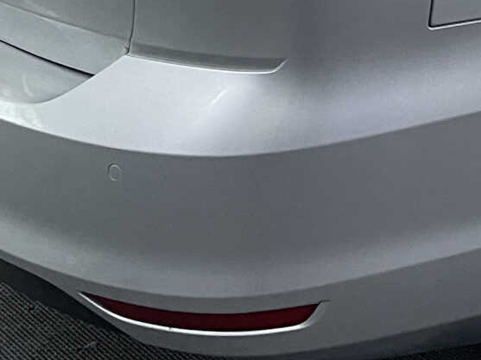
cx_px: 732
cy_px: -205
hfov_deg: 15.7
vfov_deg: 12.2
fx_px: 1597
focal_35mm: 115
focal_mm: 5.1
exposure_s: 1/60
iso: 200
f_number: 1.6
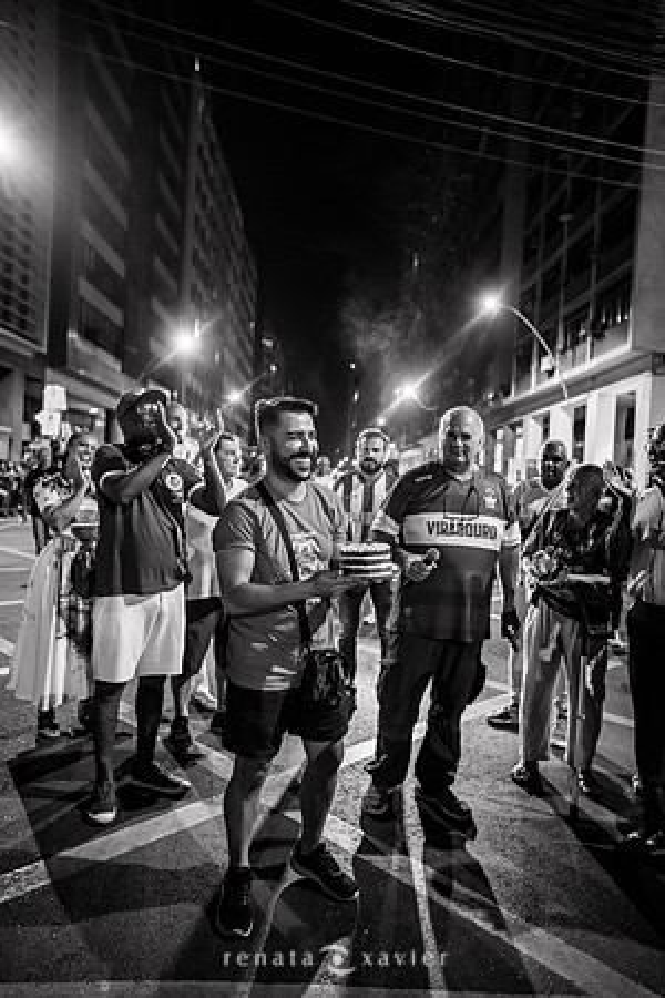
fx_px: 665
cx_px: 332
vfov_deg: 73.7
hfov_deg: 53.1
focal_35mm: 24
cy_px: 499
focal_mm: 24
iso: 2500
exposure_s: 1/200
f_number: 2.2
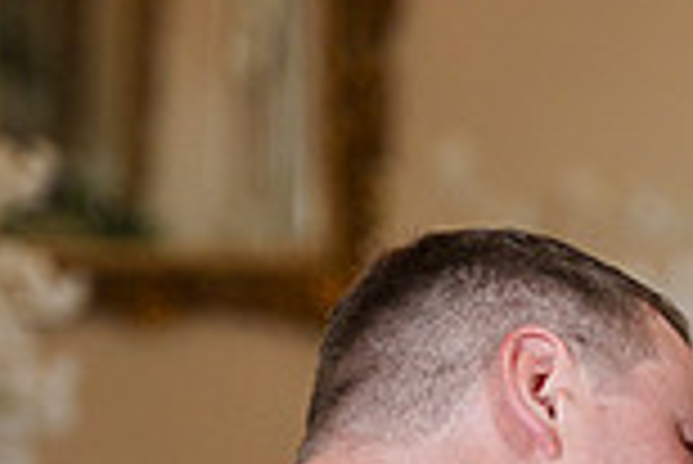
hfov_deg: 7.0
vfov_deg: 4.6
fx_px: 5684
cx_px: 684
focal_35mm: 295
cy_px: 701
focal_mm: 75
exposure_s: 1/400
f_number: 2.8
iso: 1600
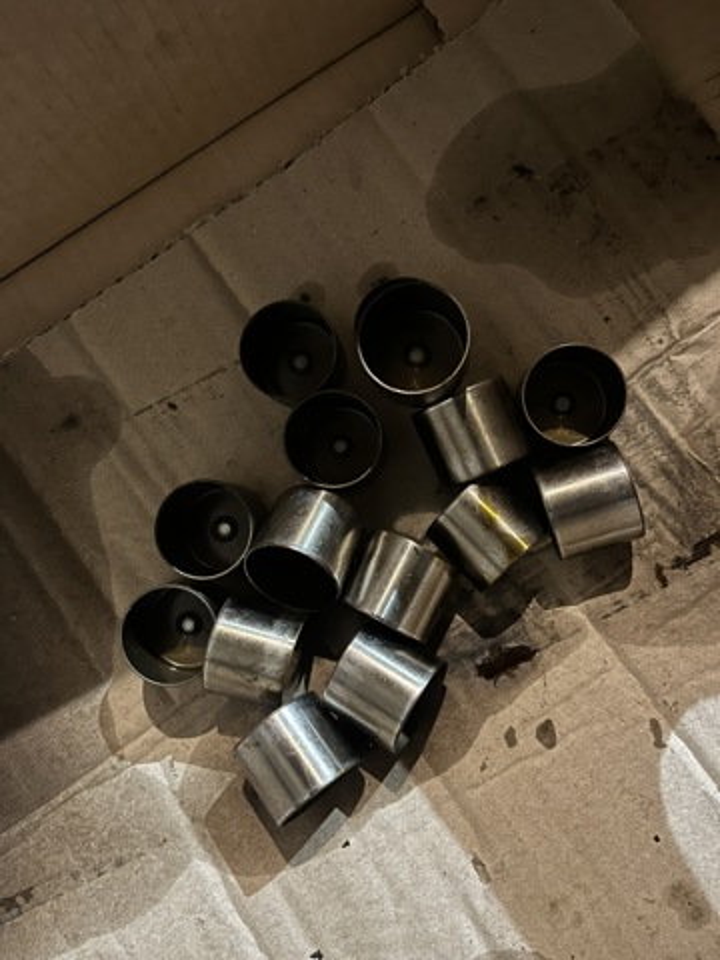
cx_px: 360
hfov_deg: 53.1
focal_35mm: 26
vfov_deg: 67.3
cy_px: 480
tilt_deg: -77.2
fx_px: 721
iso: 640
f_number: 1.6
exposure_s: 1/10
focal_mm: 5.1
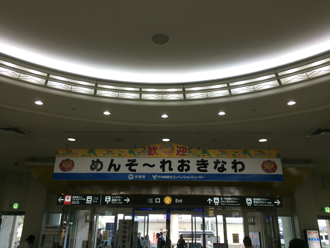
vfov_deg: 48.2
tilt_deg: +18.9
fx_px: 276
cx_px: 165
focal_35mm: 29
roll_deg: -1.3
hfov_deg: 61.7
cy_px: 124
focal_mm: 4.15
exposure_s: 1/120
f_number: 2.2
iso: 64
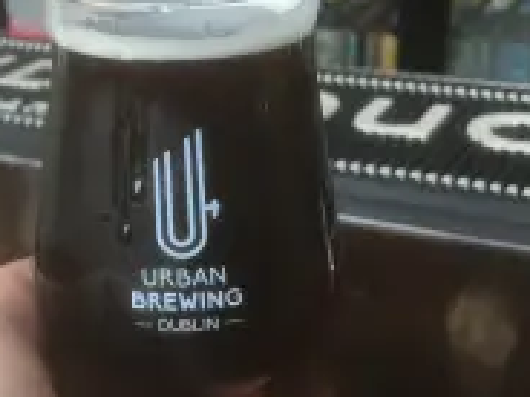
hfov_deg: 30.5
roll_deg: +1.0
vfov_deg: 22.8
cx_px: 179
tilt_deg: -32.5
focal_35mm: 63
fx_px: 965
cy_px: 348
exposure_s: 1/33
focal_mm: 4.15
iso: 40
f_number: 2.2
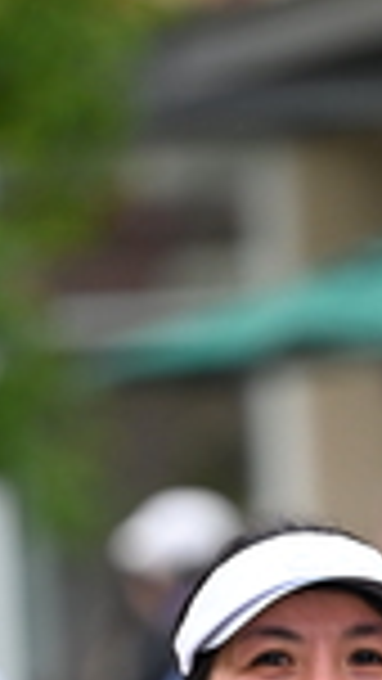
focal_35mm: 592
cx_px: 586
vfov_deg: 3.6
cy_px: 887
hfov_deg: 2.1
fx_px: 10654
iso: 640
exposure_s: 1/2000
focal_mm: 155
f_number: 2.8
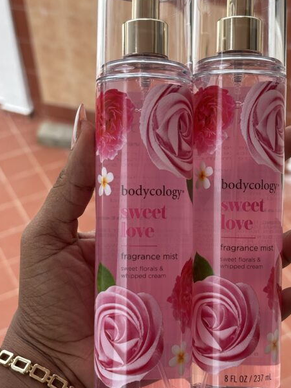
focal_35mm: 69
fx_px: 774
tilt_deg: -42.9
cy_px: 223
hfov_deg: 21.3
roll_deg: +0.4
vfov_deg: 28.1
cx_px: 169
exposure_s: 1/505
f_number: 1.6
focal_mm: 5.96
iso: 32
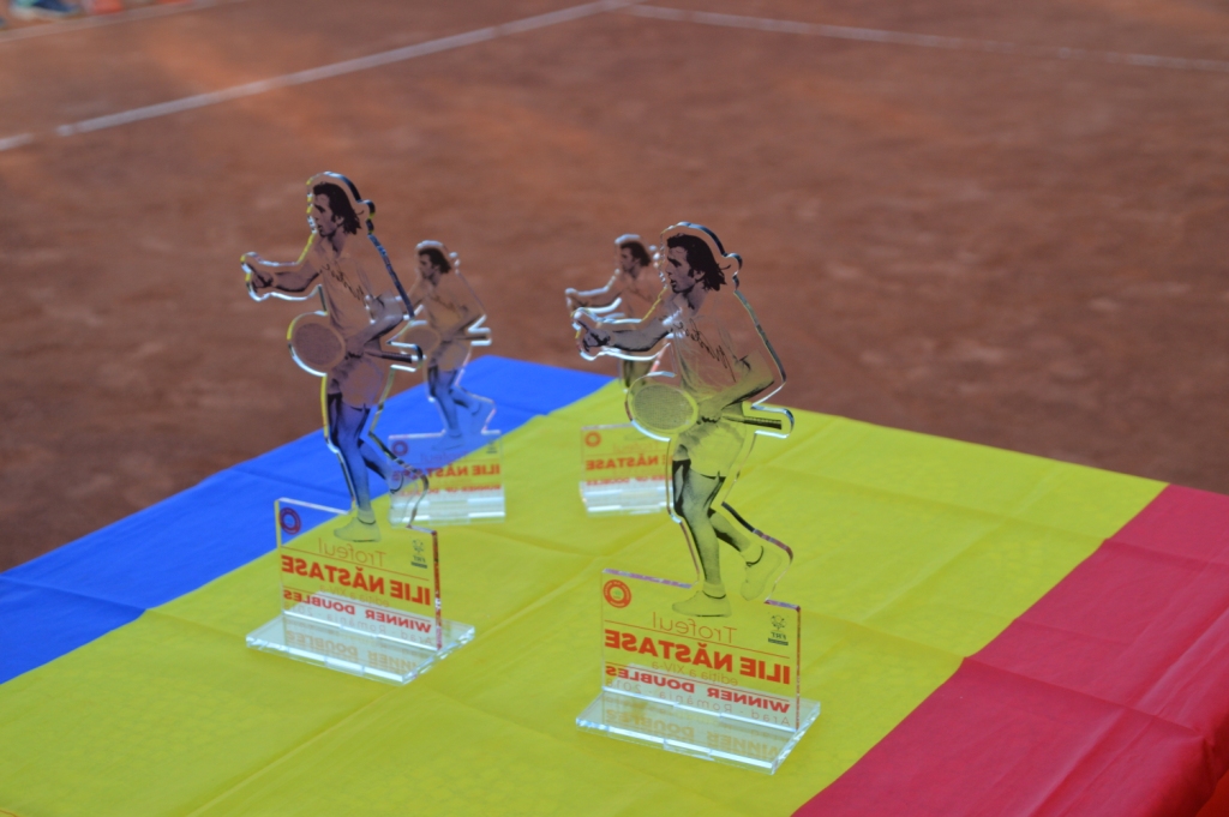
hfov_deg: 33.4
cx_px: 614
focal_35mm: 60
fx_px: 2047
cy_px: 408
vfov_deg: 22.6
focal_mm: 40
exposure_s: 1/125
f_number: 5.6
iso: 360
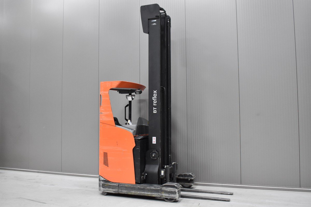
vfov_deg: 40.0
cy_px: 104
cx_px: 156
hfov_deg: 57.2
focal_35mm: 33
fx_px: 285
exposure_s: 1/50
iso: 1600
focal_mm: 22
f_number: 4.5
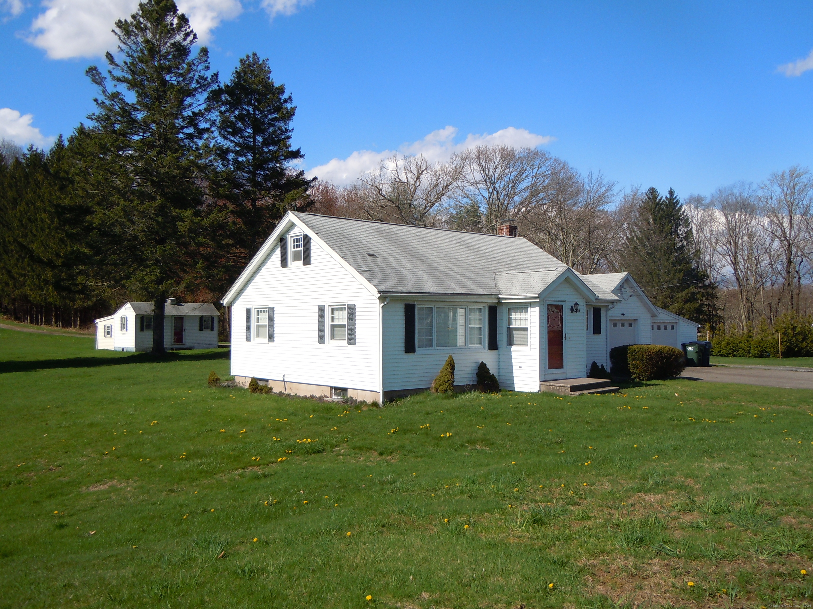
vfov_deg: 46.8
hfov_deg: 60.0
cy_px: 304
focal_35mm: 30
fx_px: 705
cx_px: 406
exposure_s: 1/320
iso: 100
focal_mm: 5.4
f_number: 7
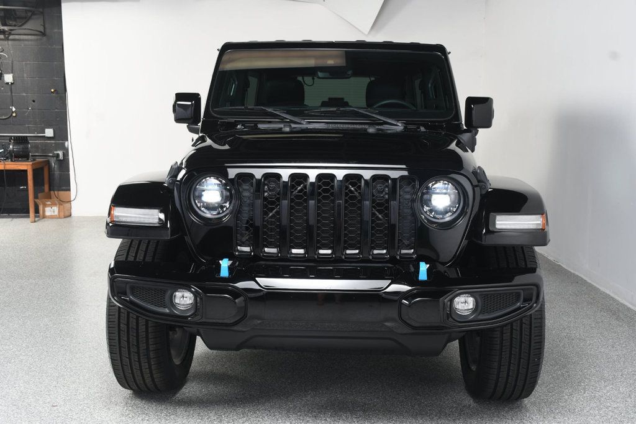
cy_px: 212
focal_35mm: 40
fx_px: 706
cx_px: 318
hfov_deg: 48.5
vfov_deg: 33.4
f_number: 7.1
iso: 100
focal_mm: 27
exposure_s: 1/160
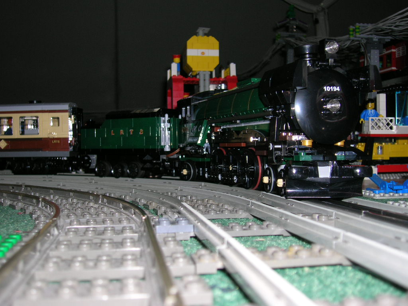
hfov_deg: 44.8
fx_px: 495
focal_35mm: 42
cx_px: 204
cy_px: 153
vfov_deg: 34.3
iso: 50
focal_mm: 7
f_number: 3.1
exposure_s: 1/60.1
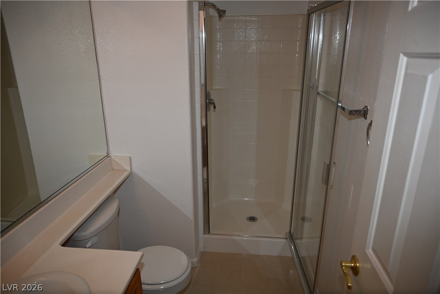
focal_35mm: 24
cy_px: 147
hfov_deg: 73.7
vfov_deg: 53.1
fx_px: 293
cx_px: 220
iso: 64
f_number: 4
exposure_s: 1/60
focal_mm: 24
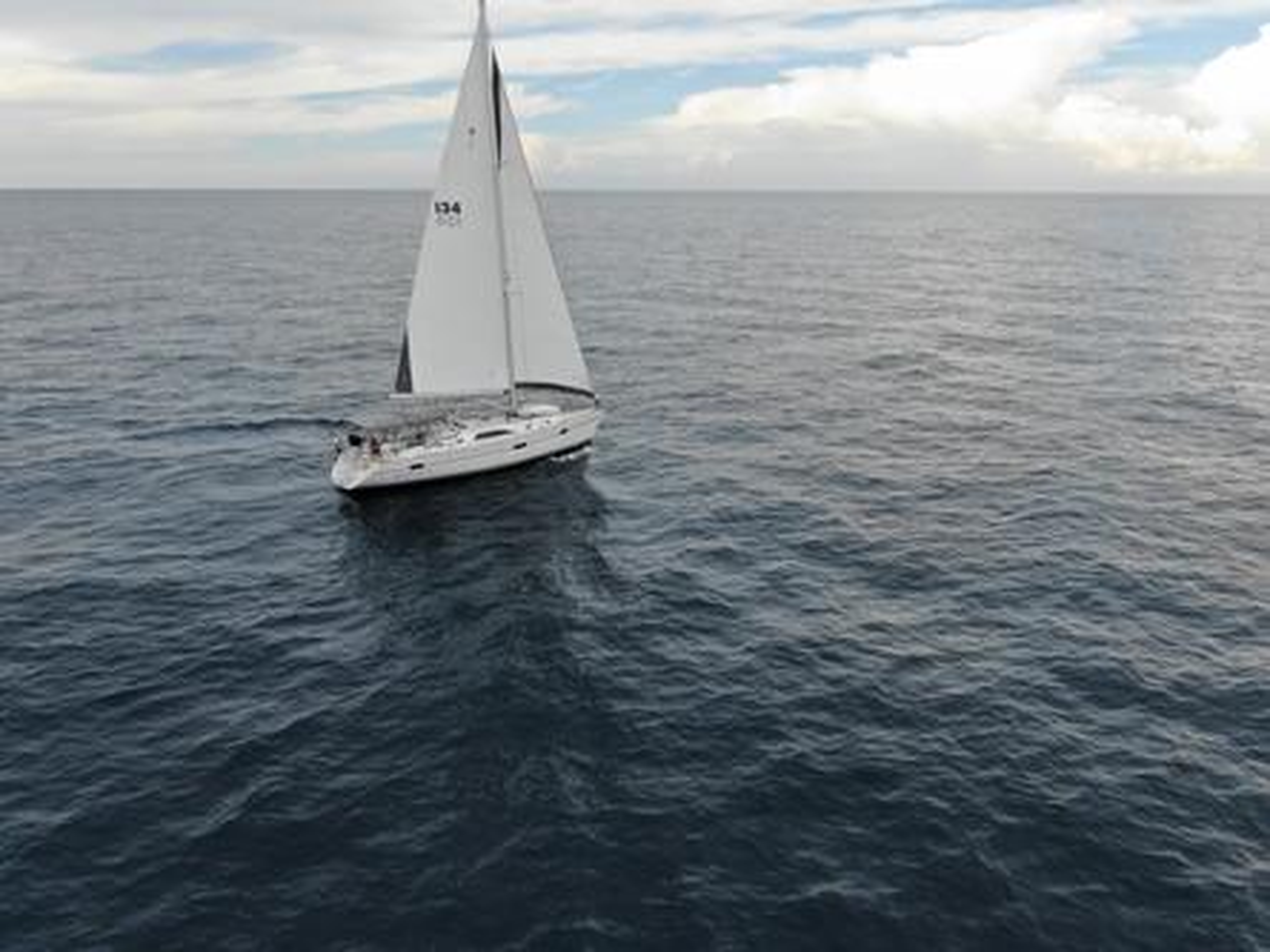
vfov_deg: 51.4
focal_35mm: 27
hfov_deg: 65.3
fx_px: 991
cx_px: 635
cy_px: 476
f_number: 2.9
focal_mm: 4.78
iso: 100
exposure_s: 1/640
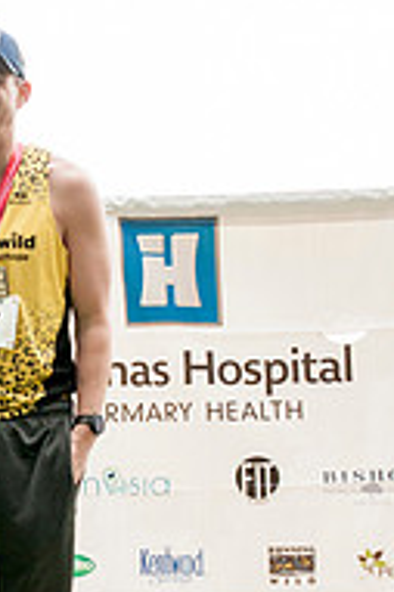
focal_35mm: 134
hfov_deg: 10.1
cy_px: 360
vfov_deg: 15.3
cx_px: -2
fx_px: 2204
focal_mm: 38
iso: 800
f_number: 6.3
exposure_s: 1/200
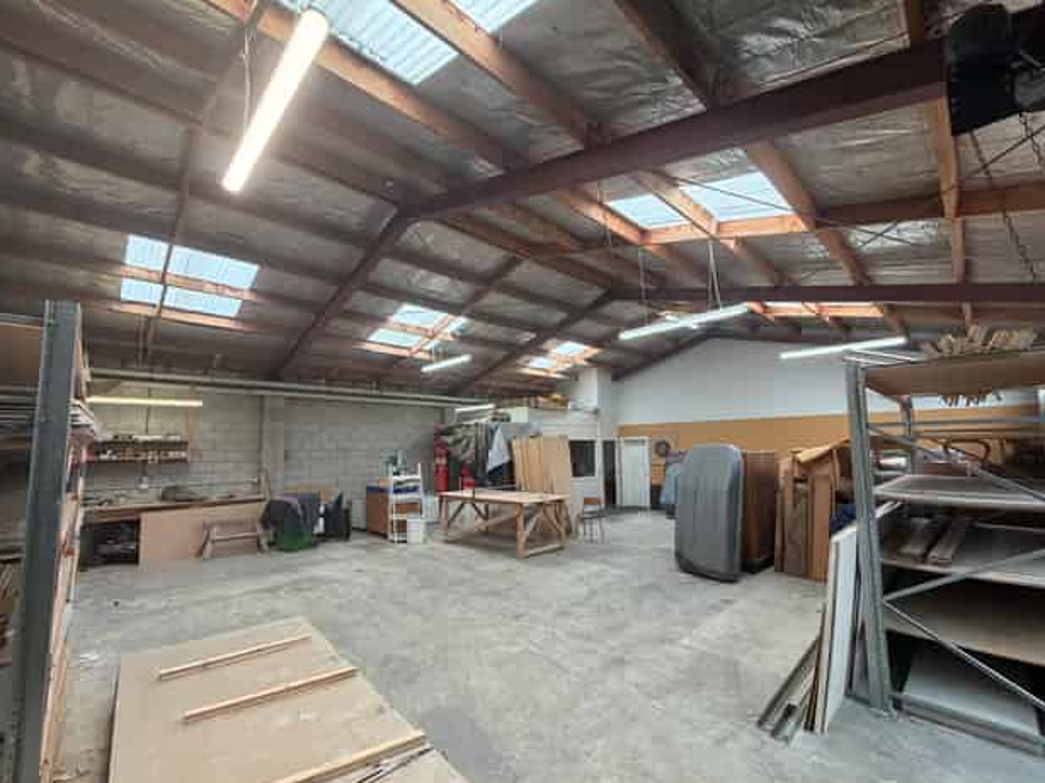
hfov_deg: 98.2
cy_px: 406
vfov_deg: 81.7
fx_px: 453
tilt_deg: +5.9
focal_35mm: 15
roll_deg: +0.4
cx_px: 517
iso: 250
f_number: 2.2
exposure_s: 1/100
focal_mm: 2.22
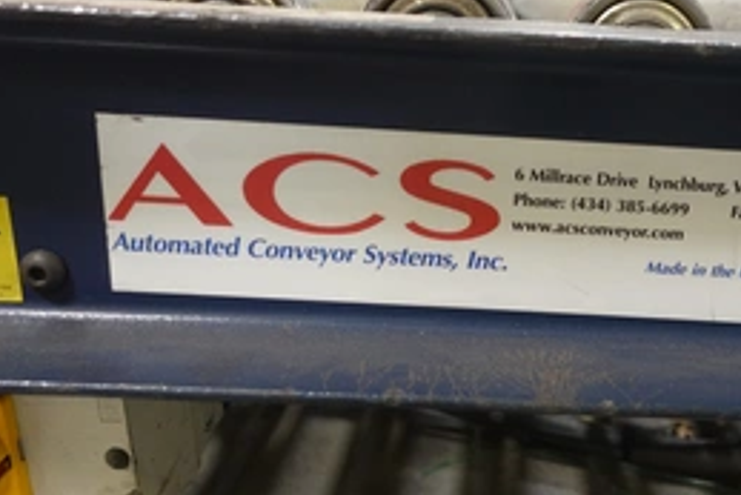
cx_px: 521
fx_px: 762
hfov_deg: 50.5
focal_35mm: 37
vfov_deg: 35.9
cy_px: 216
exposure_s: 1/160
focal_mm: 8.8
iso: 1600
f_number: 1.8
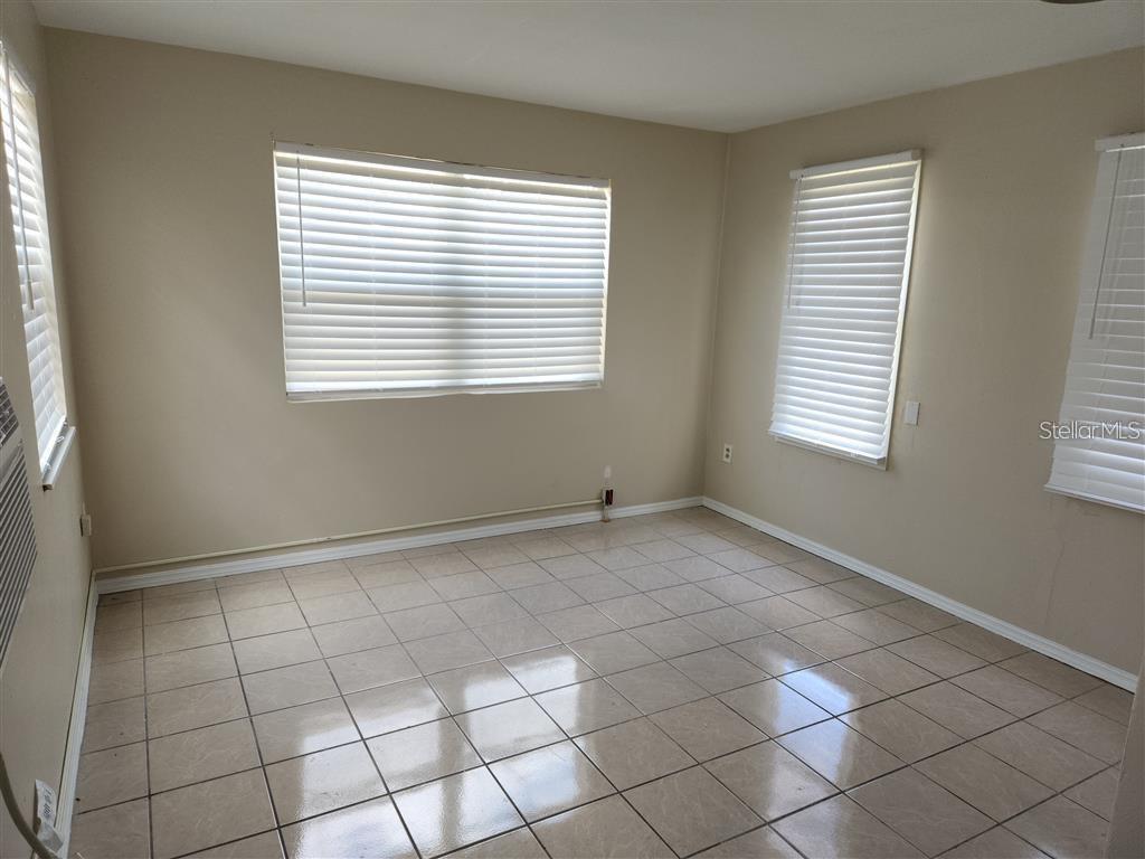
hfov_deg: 73.9
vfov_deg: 58.9
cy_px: 430
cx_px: 572
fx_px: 761
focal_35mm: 23
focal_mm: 5.4
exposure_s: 1/60
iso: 32
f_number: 1.8
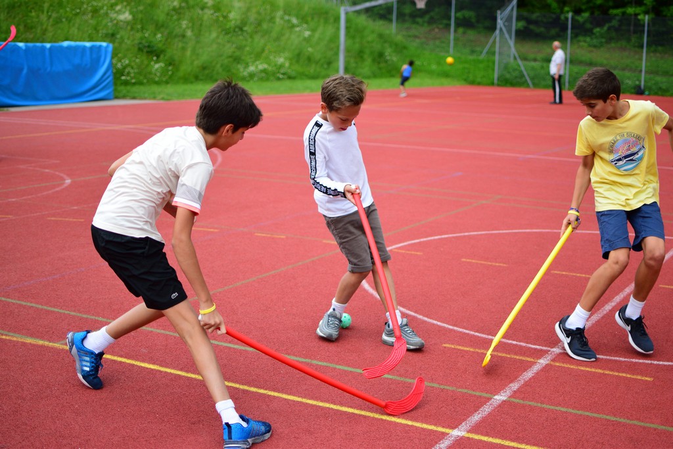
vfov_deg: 25.8
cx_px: 336
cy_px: 224
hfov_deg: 37.8
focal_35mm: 52
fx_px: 982
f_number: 1.8
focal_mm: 35
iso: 450
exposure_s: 1/3200
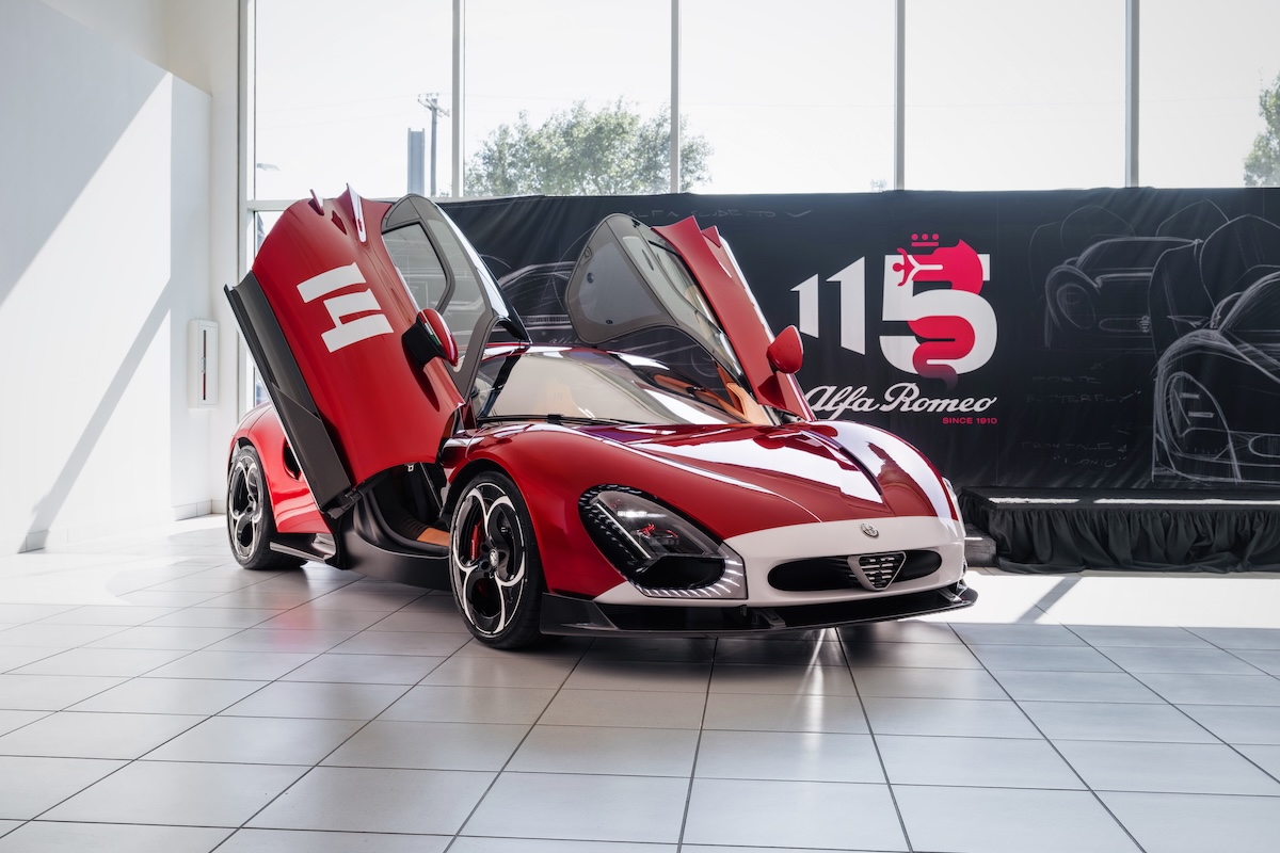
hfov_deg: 55.1
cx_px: 640
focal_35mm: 34
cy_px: 426
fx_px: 1227
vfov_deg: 38.4
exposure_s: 1/80
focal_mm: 34.5
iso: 100
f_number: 7.1
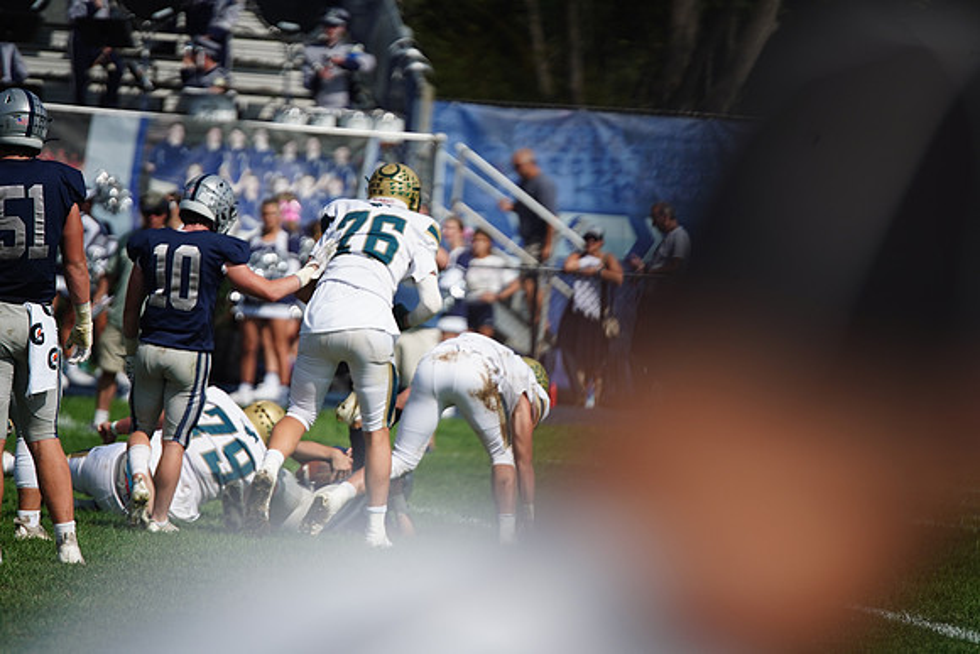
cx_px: 490
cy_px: 327
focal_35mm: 300
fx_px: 8168
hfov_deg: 6.9
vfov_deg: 4.6
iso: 400
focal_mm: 300
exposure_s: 1/8000
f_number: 2.8
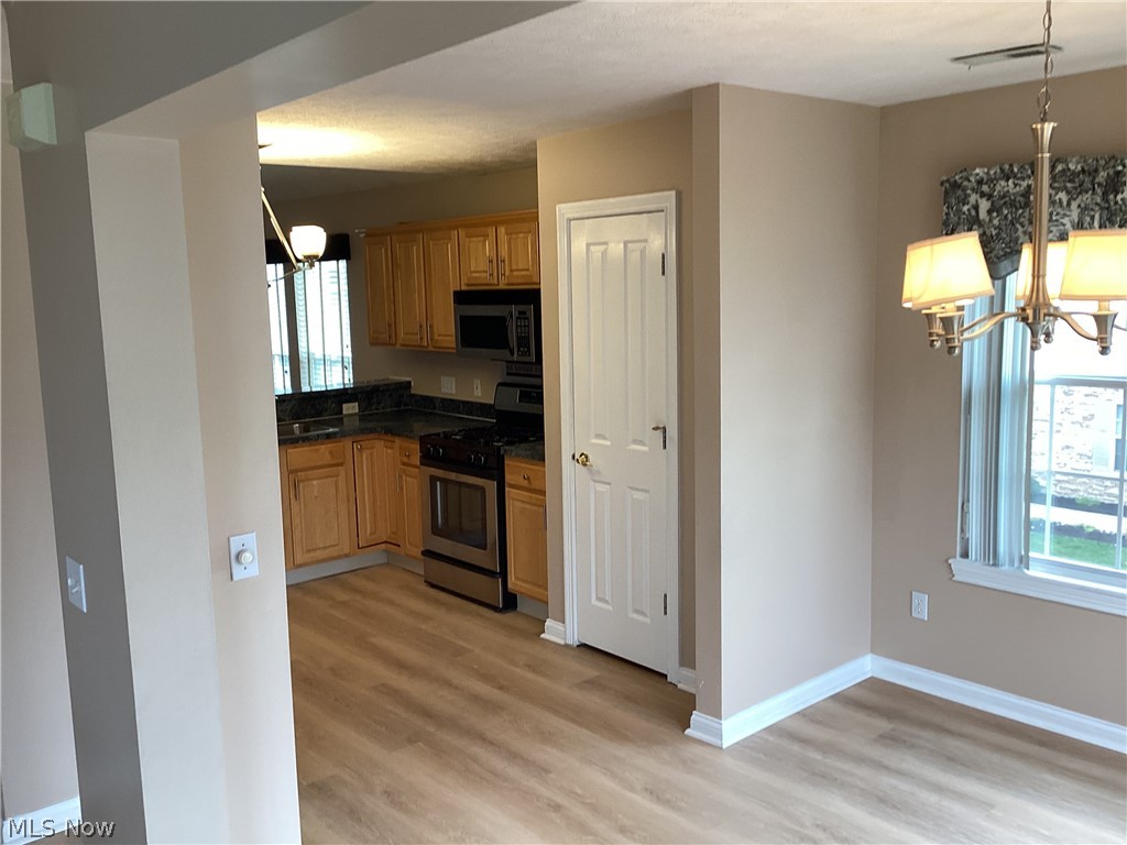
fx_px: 1009
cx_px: 564
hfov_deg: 58.4
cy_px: 422
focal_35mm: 31
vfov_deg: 45.4
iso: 64
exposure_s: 1/60
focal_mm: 3.3
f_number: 2.4
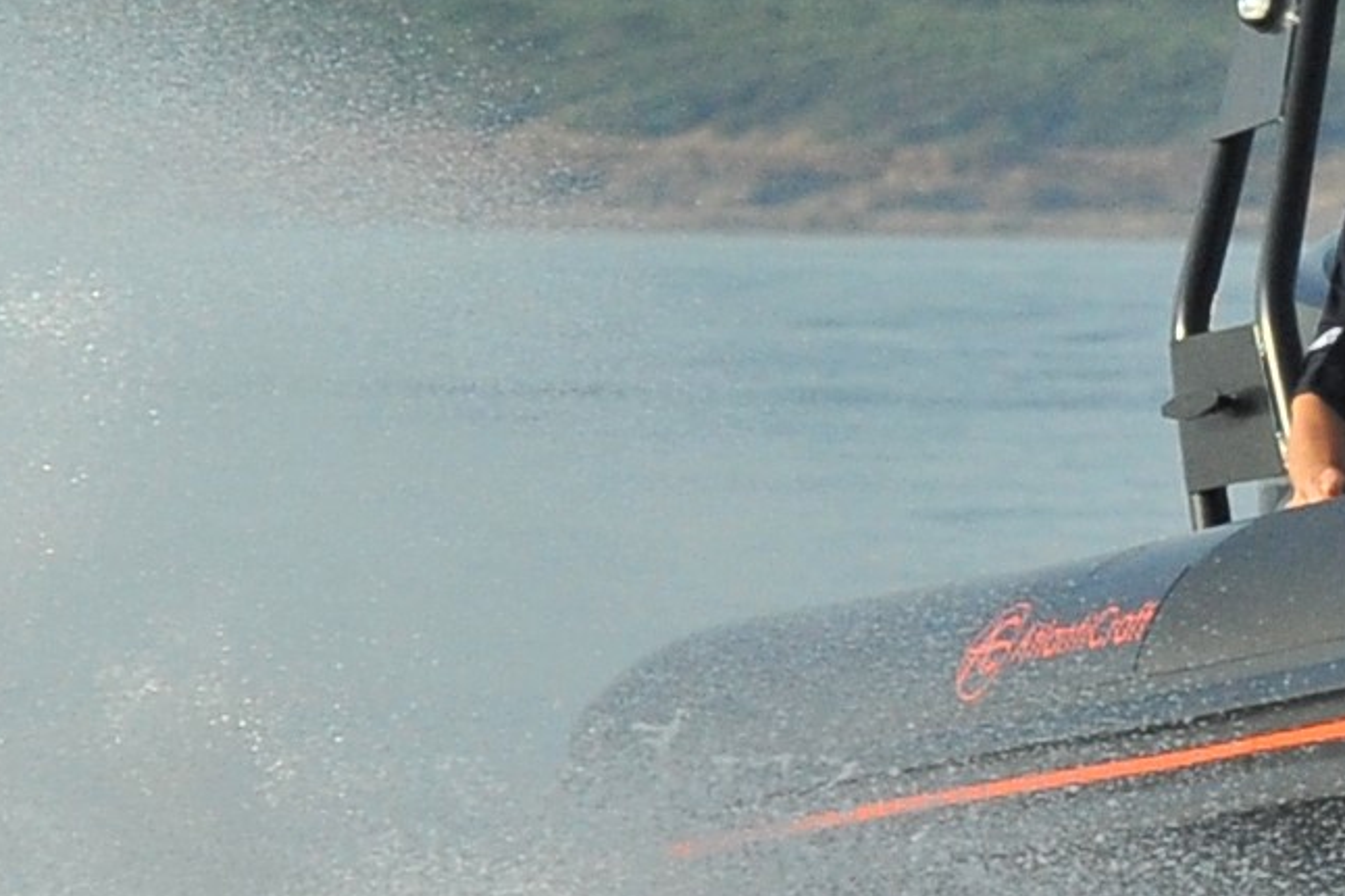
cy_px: -126
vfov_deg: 2.0
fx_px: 26250
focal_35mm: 703
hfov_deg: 2.9
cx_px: 1730
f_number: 8
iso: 1250
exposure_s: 1/2500
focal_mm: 116
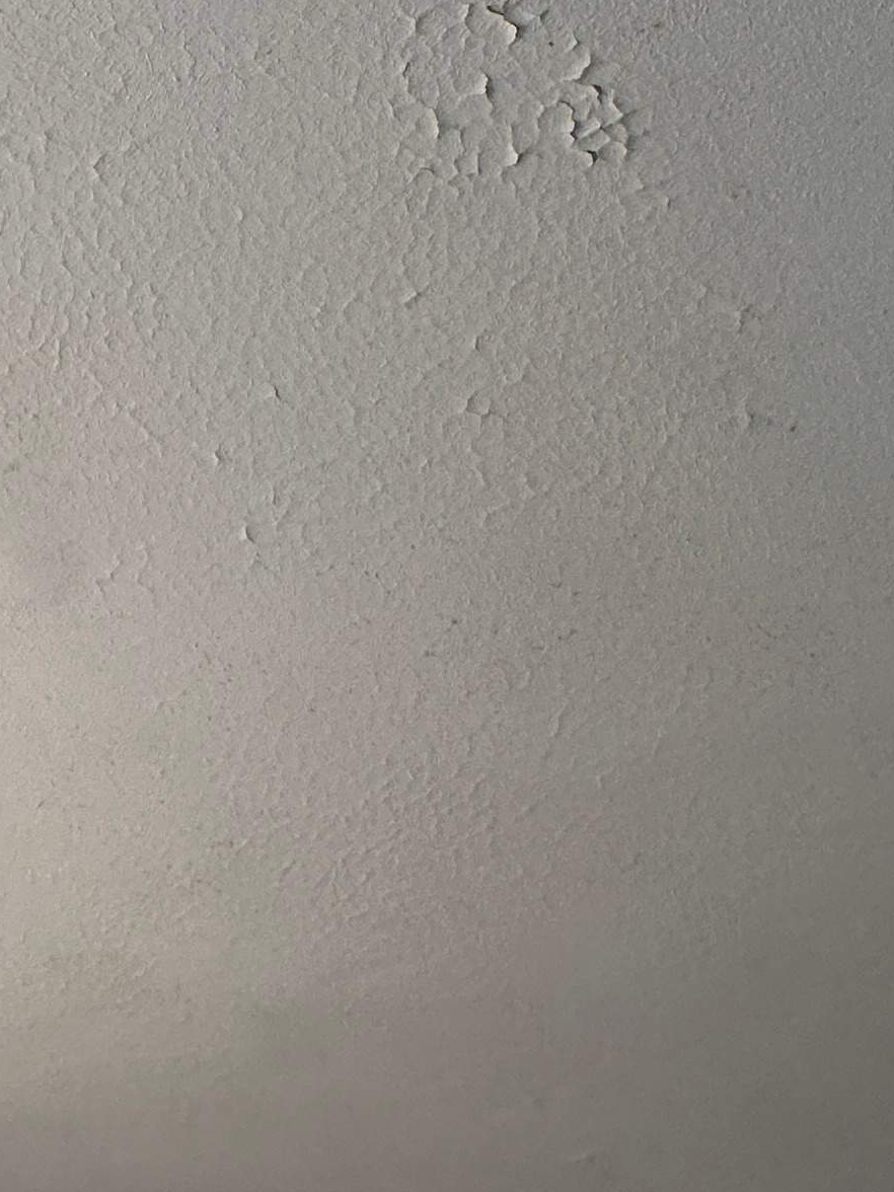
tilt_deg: +60.2
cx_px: 288
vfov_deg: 34.3
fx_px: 1653
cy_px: -119
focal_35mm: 48
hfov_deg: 30.0
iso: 160
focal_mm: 2.22
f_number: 2.2
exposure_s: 1/120
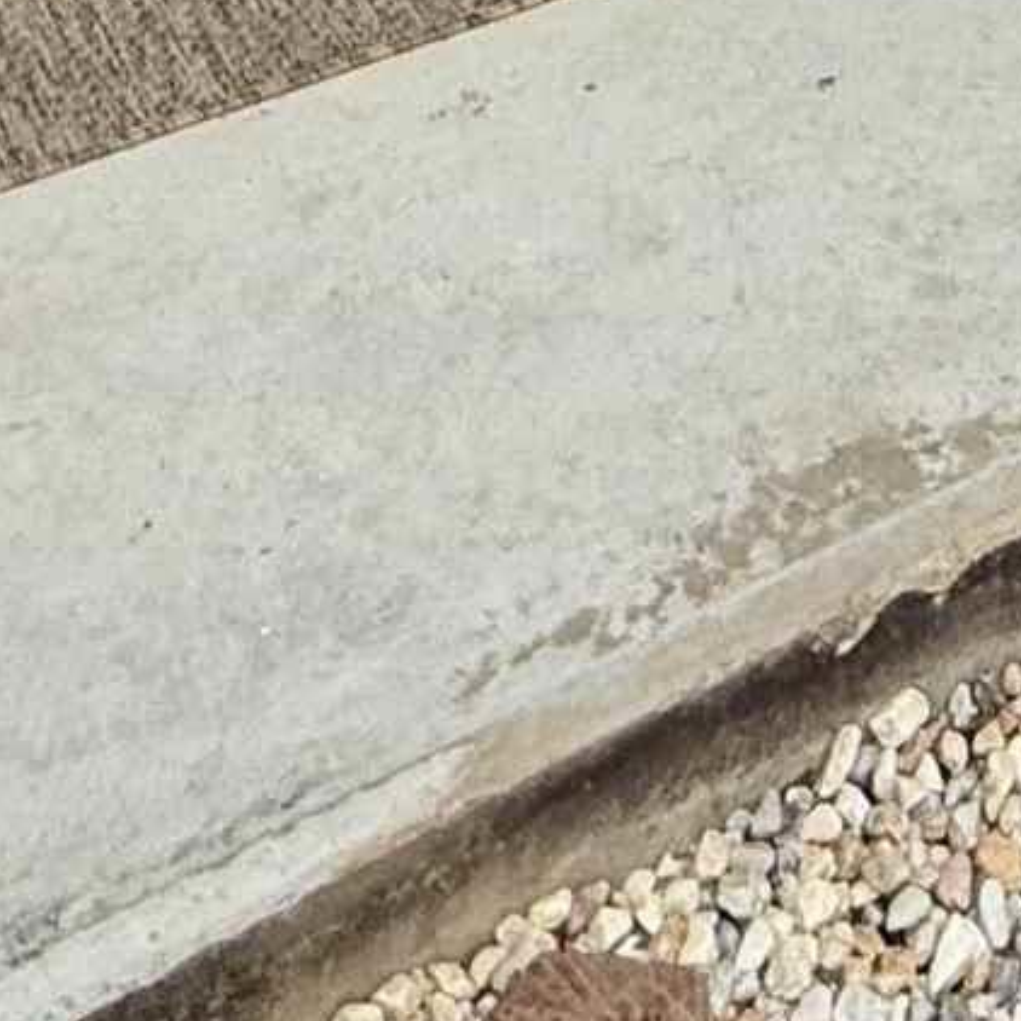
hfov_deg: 18.0
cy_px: -1698
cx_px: 1345
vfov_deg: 12.7
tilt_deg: -1.8
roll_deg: +2.4
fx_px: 3003
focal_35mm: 90
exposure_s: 1/99
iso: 64
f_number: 2.2
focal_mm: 2.22
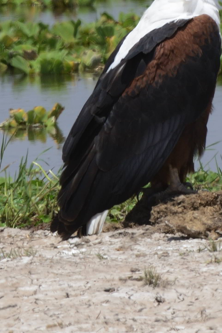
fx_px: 28398
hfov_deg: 0.4
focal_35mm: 3071
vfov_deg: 0.7
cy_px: -2
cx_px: 207
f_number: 13
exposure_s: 1/320
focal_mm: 600
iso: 250
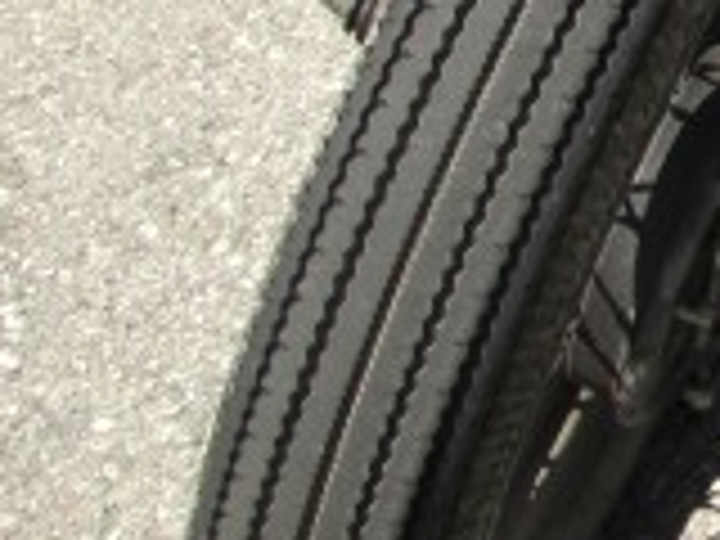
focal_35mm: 166
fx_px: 3453
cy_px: -407
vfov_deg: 8.6
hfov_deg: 11.0
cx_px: 1350
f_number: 4.6
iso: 64
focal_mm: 6.3
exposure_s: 1/200
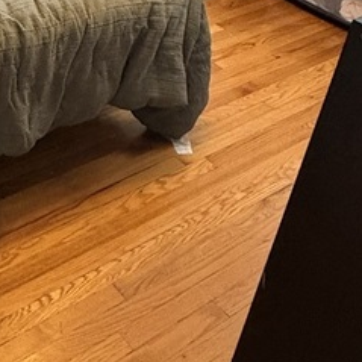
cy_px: -48
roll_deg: -5.9
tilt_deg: -22.2
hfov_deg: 28.1
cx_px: -24
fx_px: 663
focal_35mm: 56
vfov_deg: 27.6
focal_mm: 2.22
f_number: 2.2
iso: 400
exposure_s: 1/60
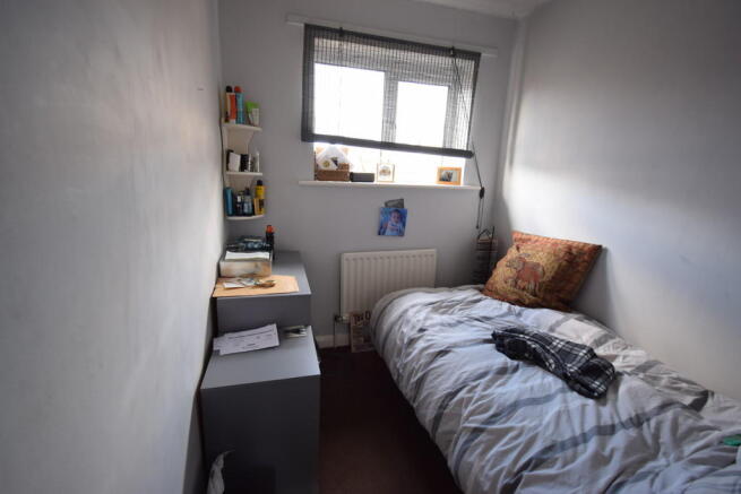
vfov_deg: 77.4
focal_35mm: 15
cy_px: 247
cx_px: 370
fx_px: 309
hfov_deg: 100.4
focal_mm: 10
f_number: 4.5
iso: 400
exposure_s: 1/13
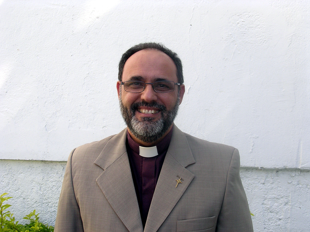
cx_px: 155
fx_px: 412
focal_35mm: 46
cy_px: 116
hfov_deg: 41.2
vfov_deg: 31.5
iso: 100
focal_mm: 7.1
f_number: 3
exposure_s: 1/200
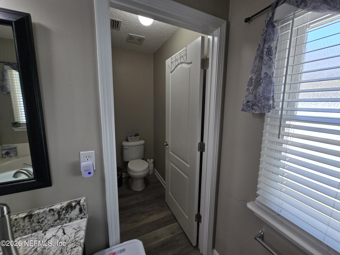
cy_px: 128
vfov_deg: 89.9
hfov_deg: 106.2
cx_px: 170
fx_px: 128
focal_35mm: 13
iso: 80
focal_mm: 2.2
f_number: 2.2
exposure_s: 1/120
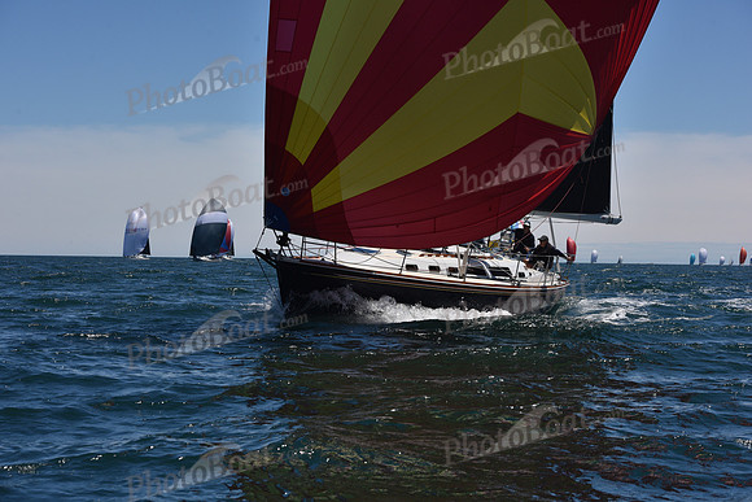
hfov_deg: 28.8
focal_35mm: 70
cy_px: 251
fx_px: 1462
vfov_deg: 19.5
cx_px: 376
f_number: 9
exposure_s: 1/800
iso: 250
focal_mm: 70
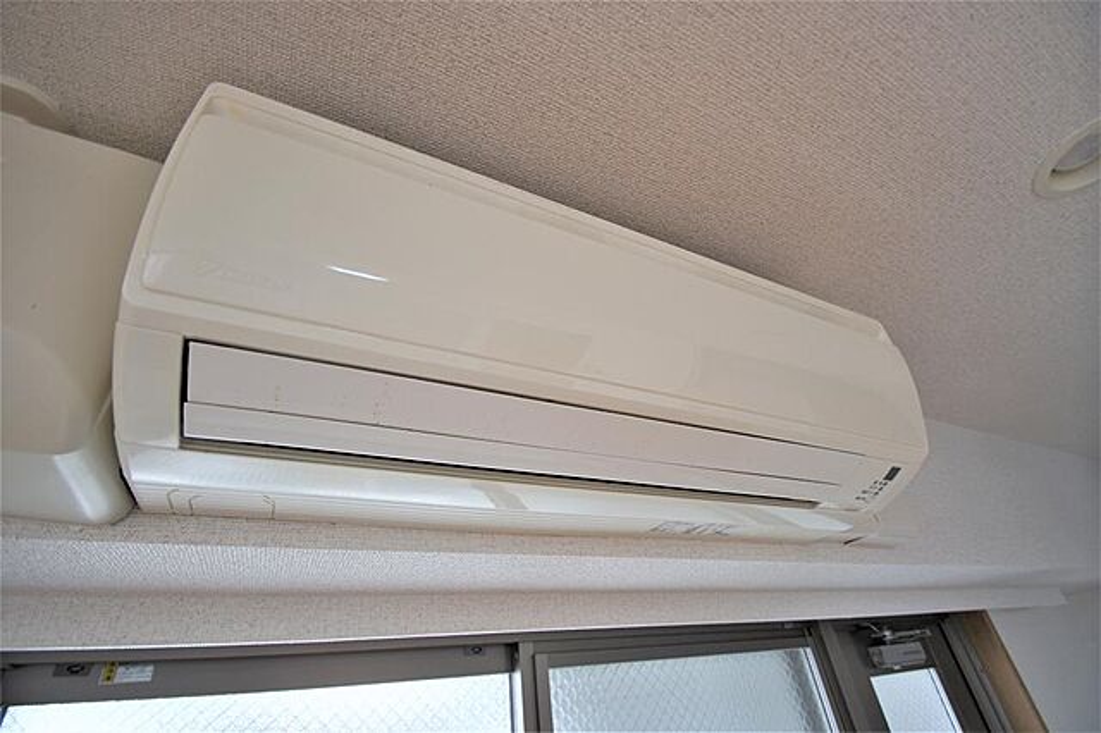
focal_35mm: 15
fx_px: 458
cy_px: 366
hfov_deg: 100.4
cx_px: 550
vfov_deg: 77.3
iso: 100
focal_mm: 10
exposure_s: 1/40
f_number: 4
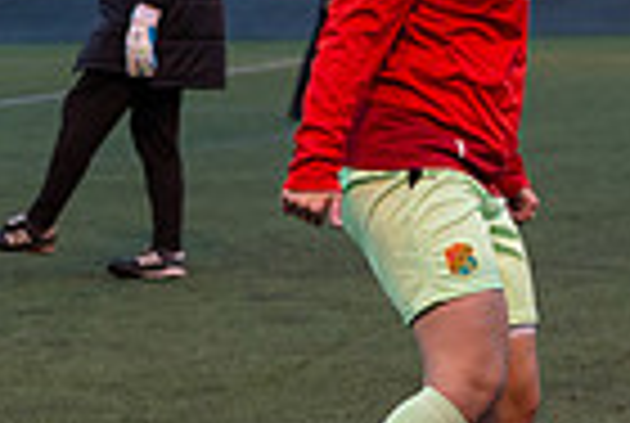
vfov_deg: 4.3
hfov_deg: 6.4
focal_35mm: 322
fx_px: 5647
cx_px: 567
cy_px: 225
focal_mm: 78
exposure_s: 1/640
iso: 2200
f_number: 3.2
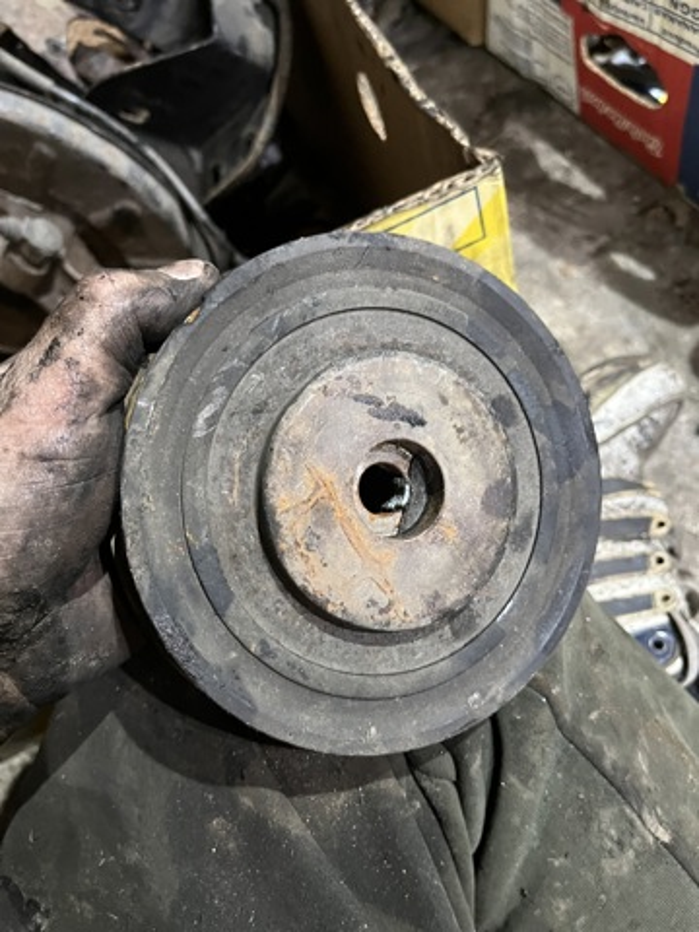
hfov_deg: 53.1
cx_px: 350
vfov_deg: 67.3
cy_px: 466
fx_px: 700
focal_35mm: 26
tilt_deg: -59.3
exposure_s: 1/33
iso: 500
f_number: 1.6
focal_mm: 5.1
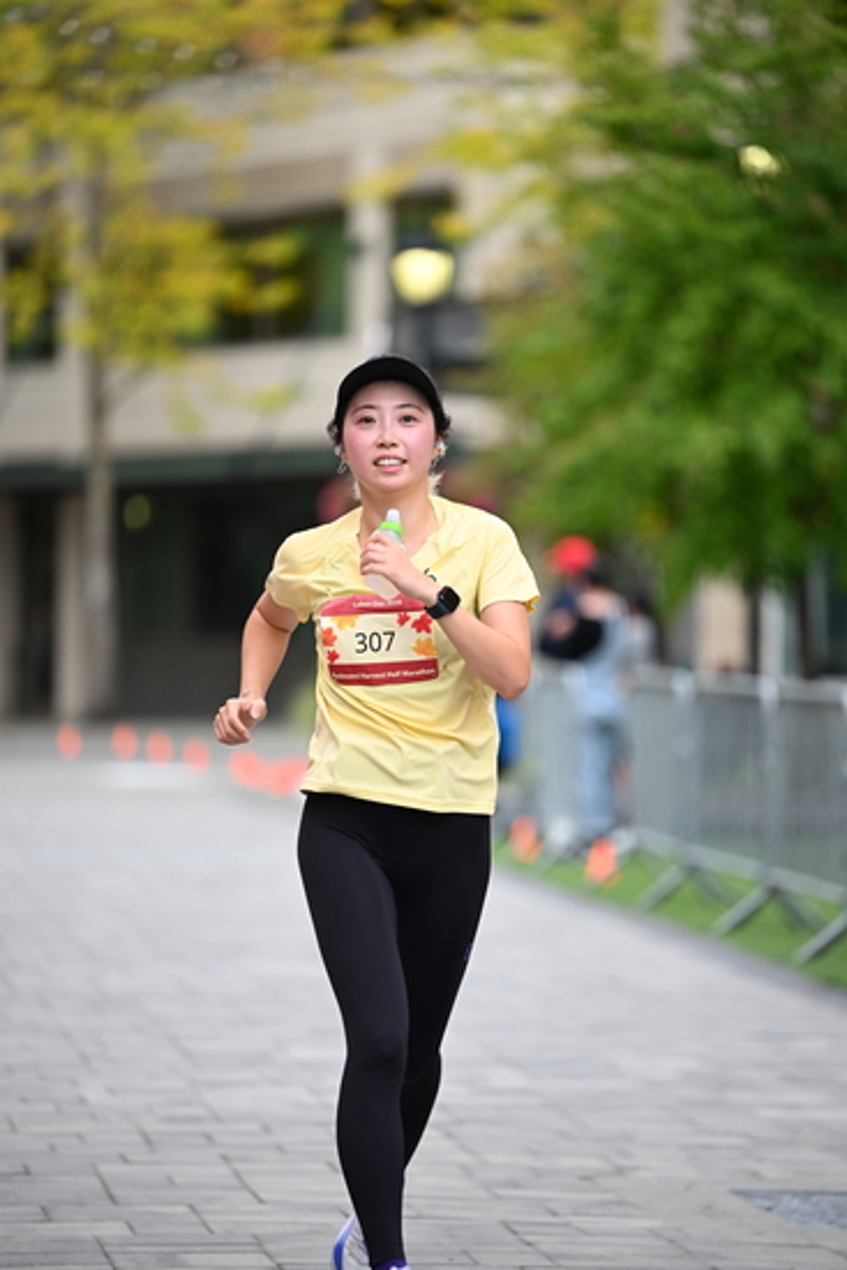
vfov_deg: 11.7
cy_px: 635
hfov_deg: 7.9
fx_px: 6172
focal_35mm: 175
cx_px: 424
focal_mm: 175
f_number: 2.8
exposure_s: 1/2000
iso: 640
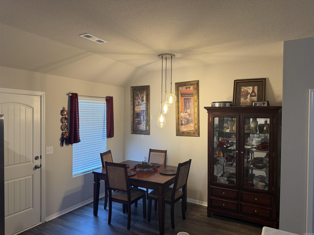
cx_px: 157
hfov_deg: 71.6
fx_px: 218
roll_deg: -0.2
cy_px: 118
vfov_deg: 56.8
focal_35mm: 24
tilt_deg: -1.8
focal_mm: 6.76
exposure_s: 1/60
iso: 200
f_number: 1.78
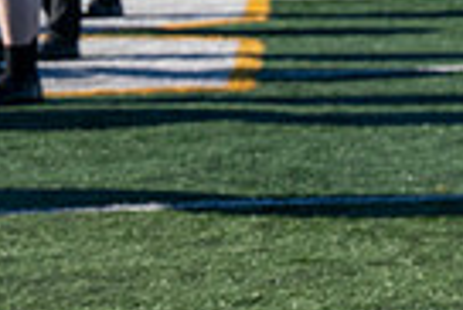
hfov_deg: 6.7
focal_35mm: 299
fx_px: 3850
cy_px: 12
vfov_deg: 4.6
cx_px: 889
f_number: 5
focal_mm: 70
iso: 250
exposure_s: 1/2000
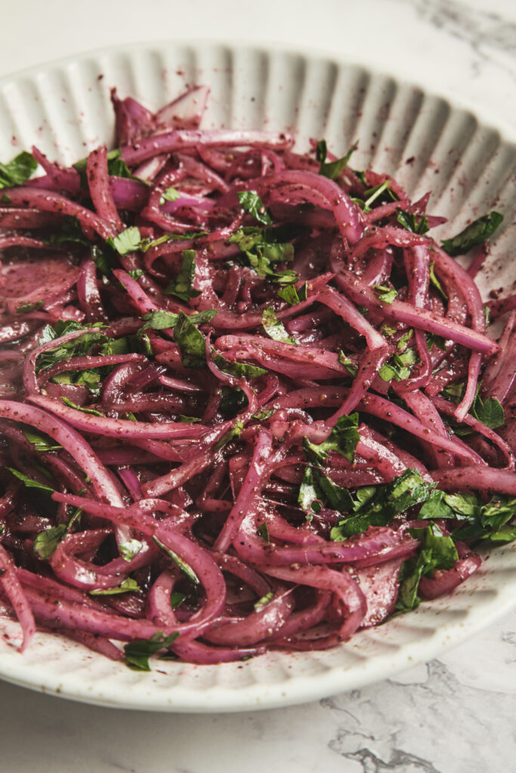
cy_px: 386
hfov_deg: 13.0
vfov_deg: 19.5
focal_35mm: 105
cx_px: 258
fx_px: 2257
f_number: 8
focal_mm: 70
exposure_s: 1/250
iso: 200
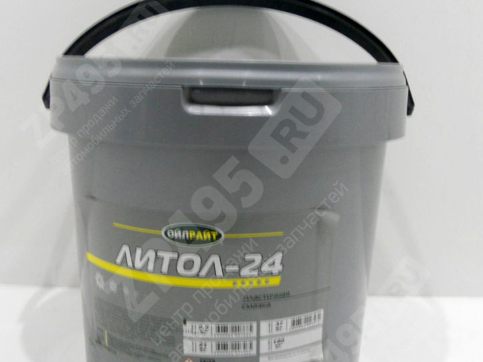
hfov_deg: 42.9
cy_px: 215
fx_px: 614
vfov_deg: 32.8
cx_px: 227
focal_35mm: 44
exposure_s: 1/80
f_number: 3.5
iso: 400
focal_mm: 5.8
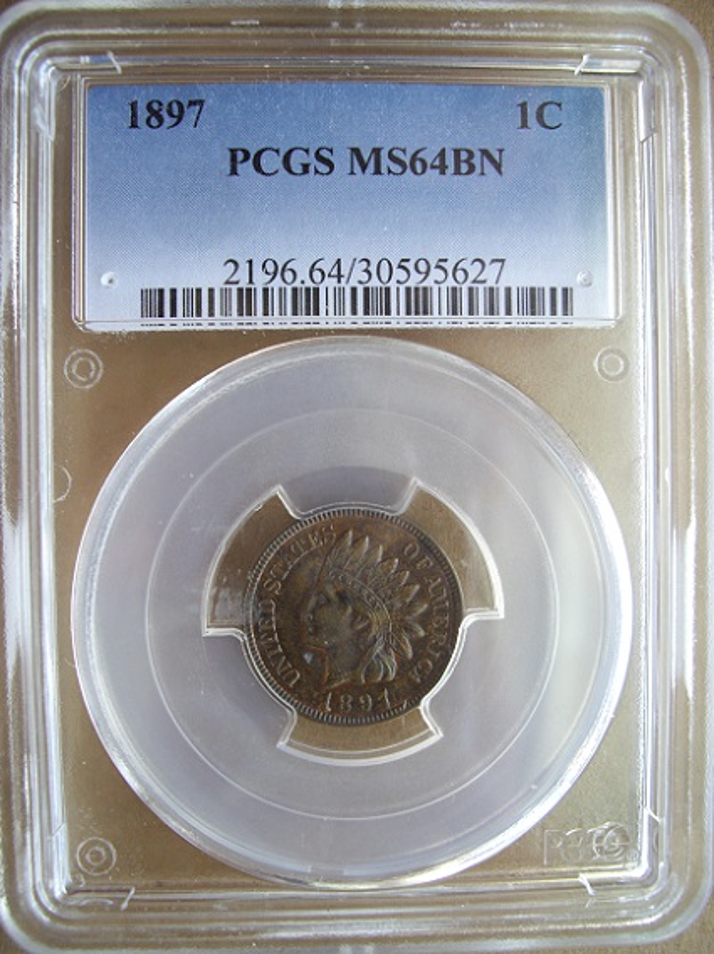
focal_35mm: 38
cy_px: 477
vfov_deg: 49.0
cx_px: 357
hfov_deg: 37.7
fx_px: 1047
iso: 100
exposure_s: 1/80
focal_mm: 7.9
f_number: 2.8
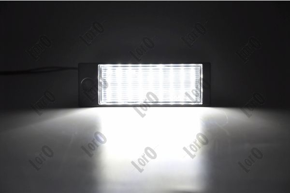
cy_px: 96
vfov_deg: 9.9
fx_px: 1112
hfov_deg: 14.9
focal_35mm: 138
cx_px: 145
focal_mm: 92
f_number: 8
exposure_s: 1/125
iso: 800
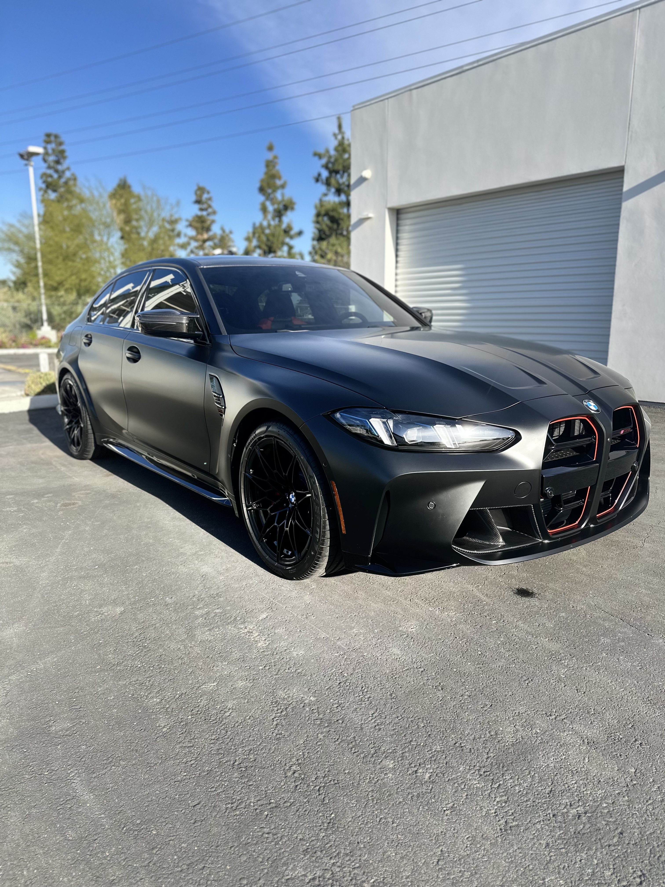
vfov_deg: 71.6
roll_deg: -0.9
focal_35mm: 24
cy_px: 444
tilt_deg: -10.7
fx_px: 615
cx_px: 332
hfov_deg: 56.8
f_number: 1.78
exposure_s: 1/2155
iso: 80
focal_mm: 6.86
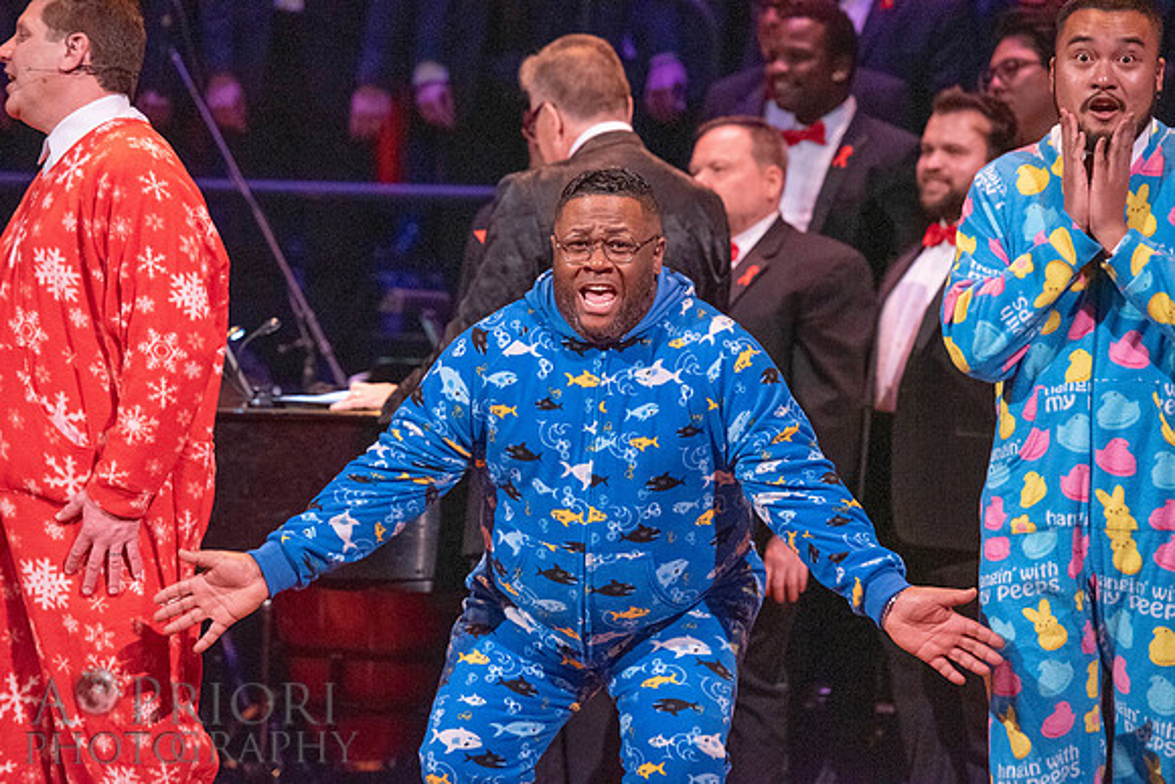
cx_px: 588
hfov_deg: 12.1
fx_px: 5550
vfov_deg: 8.1
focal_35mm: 170
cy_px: 392
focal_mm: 170
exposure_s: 1/320
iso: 6400
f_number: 4
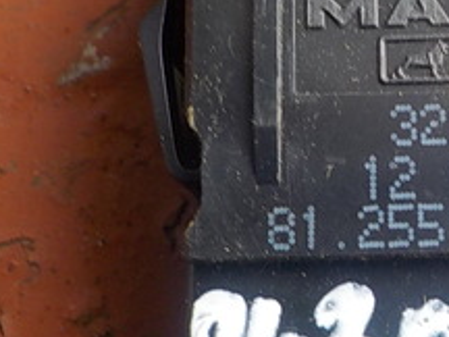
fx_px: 1154
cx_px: 426
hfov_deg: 21.4
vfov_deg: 16.6
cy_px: 144
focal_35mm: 89
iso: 125
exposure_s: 1/40
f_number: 3.3
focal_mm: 4.1
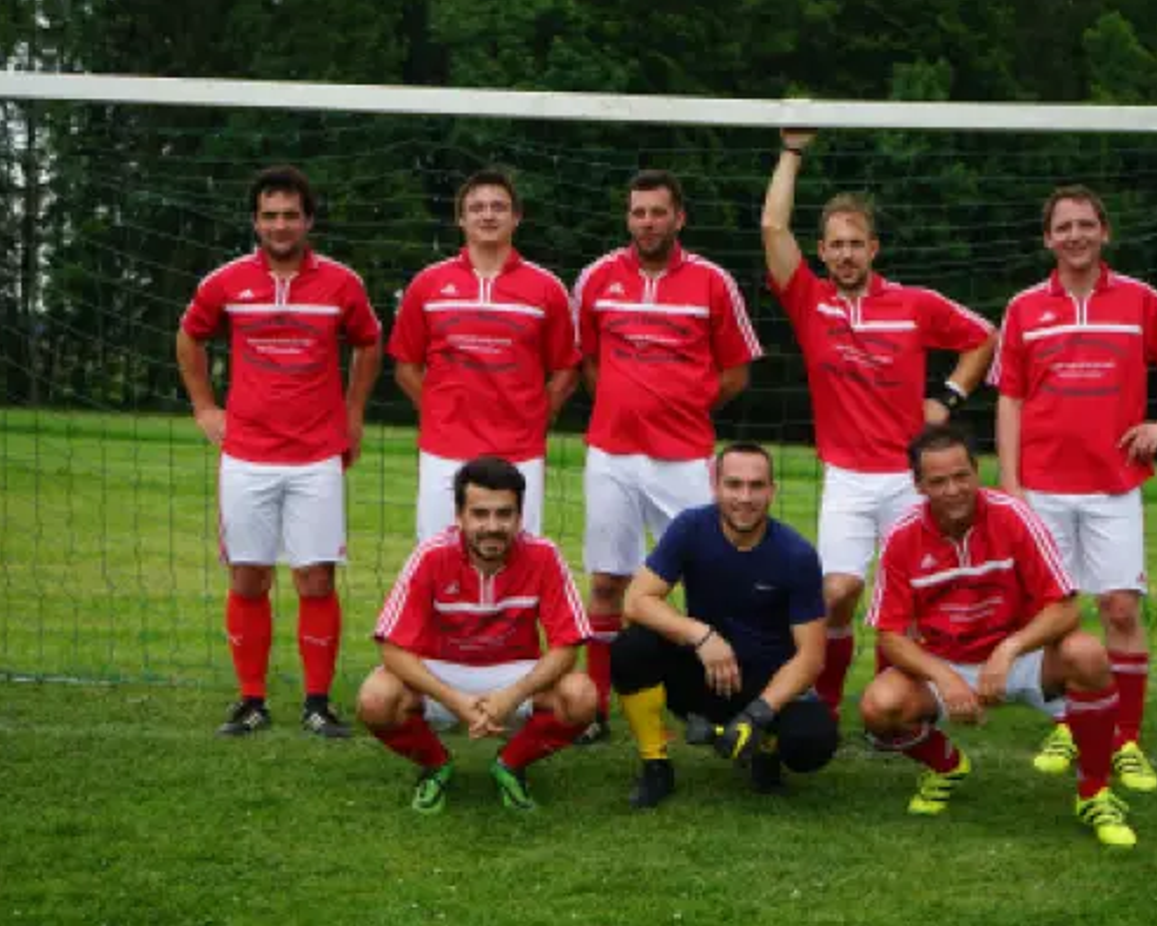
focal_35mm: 71
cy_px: 457
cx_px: 656
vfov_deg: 21.6
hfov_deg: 26.7
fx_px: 2432
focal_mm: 62
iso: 100
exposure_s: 1/100
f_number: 6.3
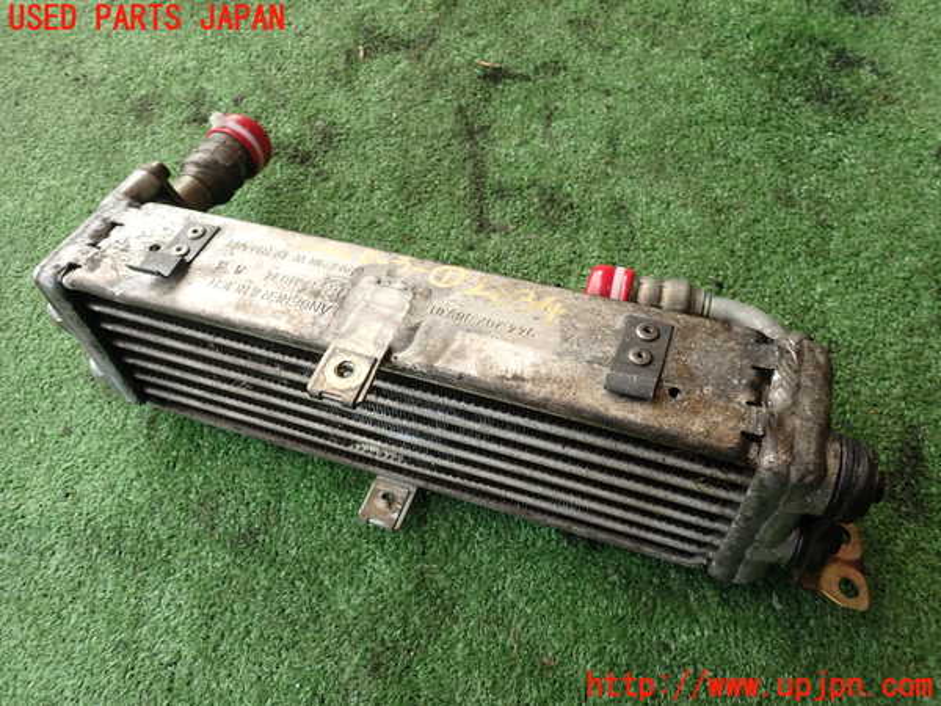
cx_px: 470
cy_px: 353
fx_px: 680
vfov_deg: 54.9
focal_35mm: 25
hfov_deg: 69.4
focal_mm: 4.5
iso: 100
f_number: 2.8
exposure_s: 1/100
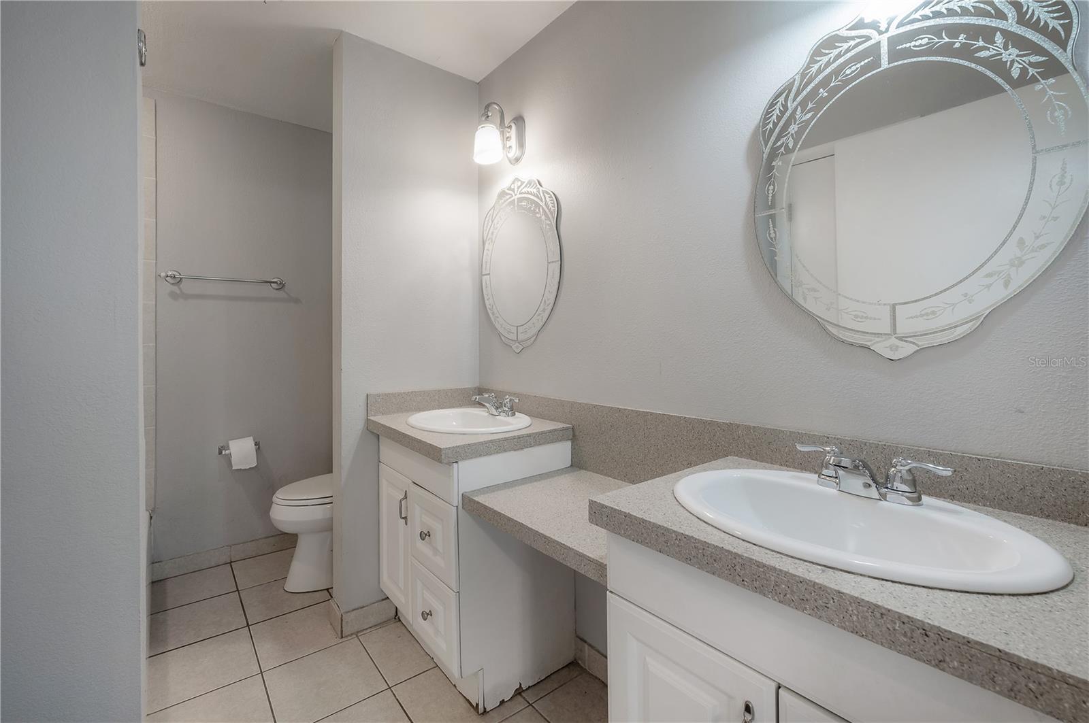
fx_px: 423
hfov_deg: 104.3
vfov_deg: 81.1
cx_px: 544
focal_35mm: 14
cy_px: 362
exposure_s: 1/20
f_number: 9
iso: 320
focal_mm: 14
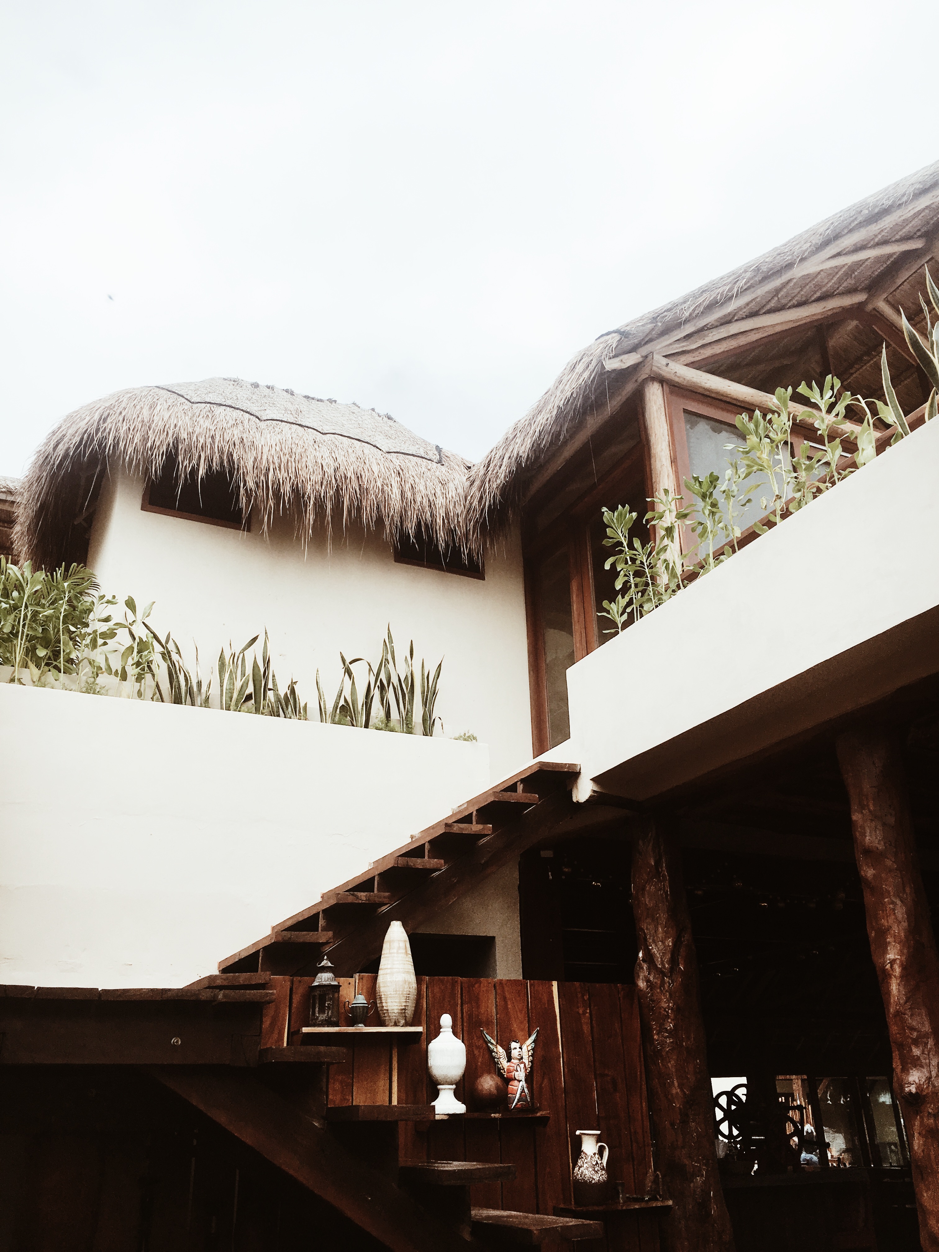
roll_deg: +2.8
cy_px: 626
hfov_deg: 48.2
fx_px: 1049
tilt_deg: +24.2
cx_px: 470
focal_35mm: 29
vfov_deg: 61.7
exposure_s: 1/1241
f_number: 2.2
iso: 25
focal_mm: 4.15
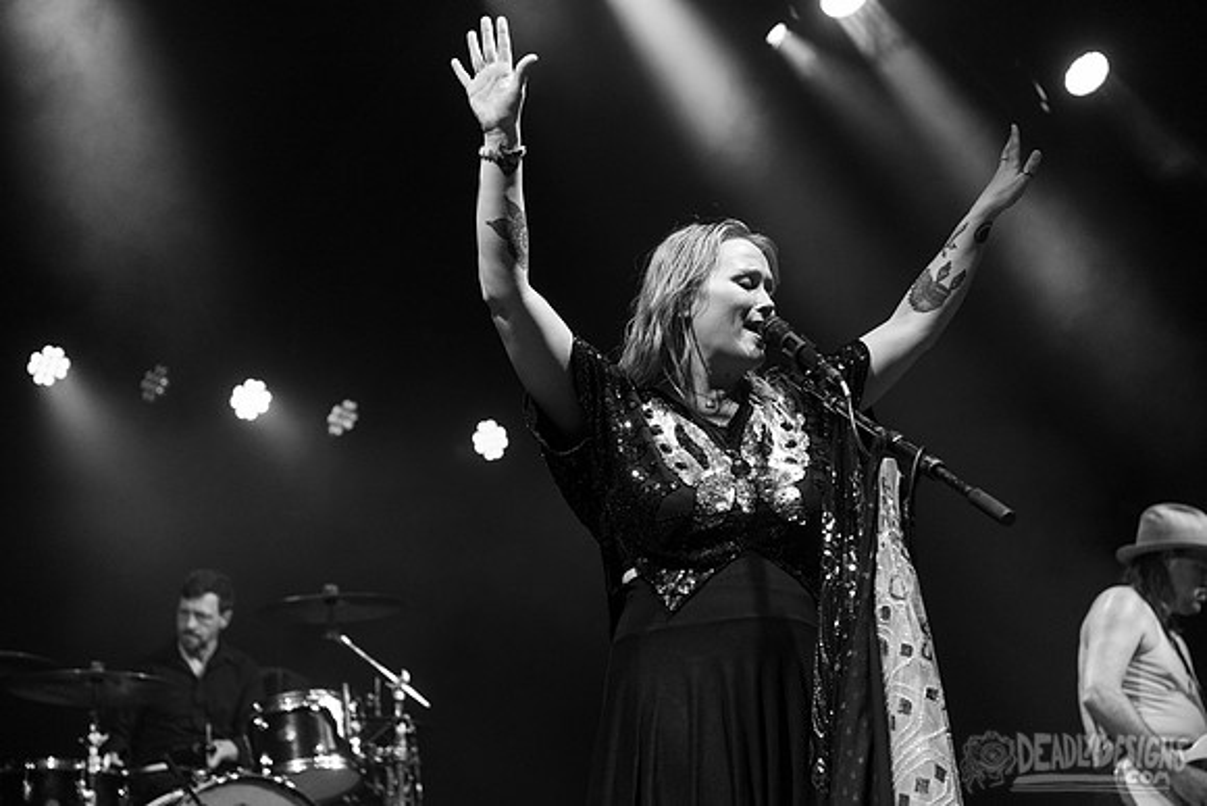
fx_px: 2347
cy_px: 403
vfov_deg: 19.5
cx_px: 604
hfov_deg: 28.8
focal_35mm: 70
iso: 2500
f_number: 3.5
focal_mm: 70
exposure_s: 1/400
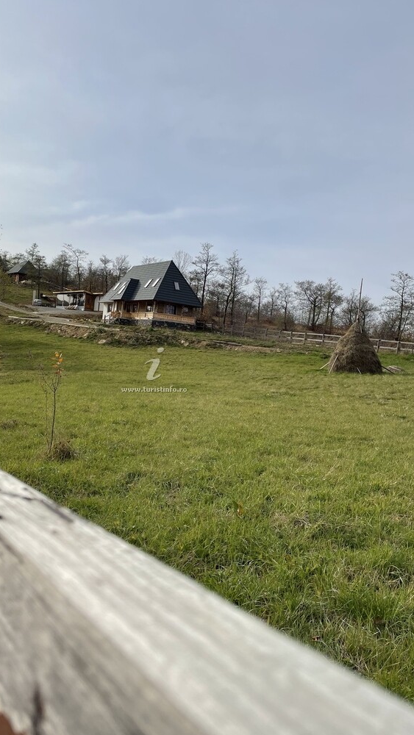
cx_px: 149
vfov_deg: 66.1
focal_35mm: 29
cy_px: 364
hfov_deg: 39.9
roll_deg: -5.6
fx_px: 566
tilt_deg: -0.9
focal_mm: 4.2
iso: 32
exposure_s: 1/5291
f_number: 1.6
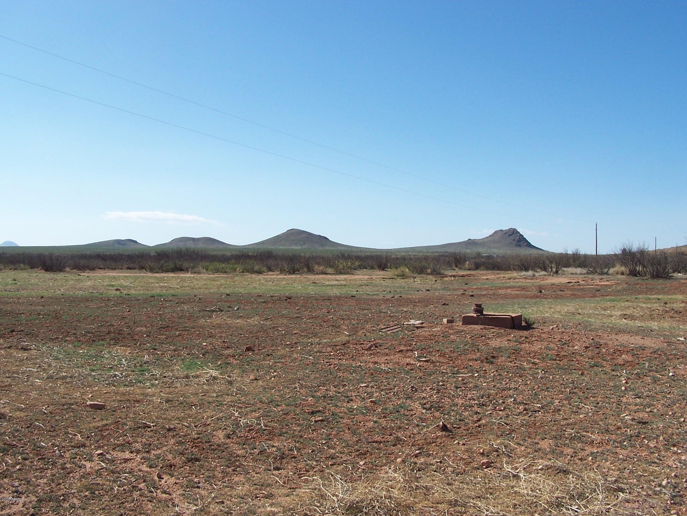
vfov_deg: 37.7
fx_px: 754
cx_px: 344
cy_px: 258
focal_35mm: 38
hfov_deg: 49.0
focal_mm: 6.3
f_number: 5.6
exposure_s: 1/350
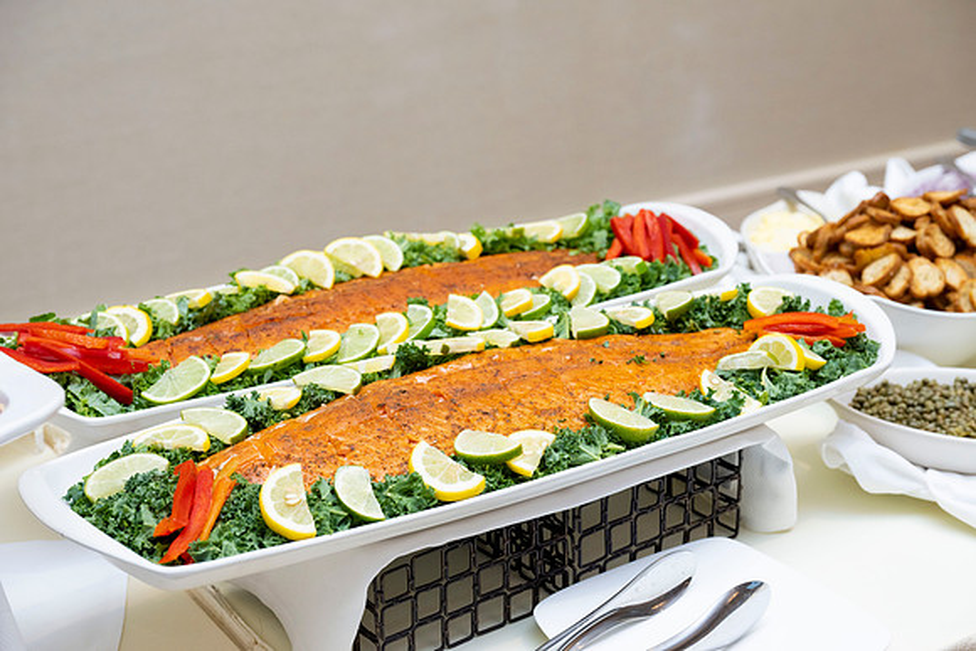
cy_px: 326
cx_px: 488
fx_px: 1654
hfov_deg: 32.9
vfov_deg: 22.3
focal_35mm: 61
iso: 1000
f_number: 5.6
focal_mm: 61
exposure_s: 1/80
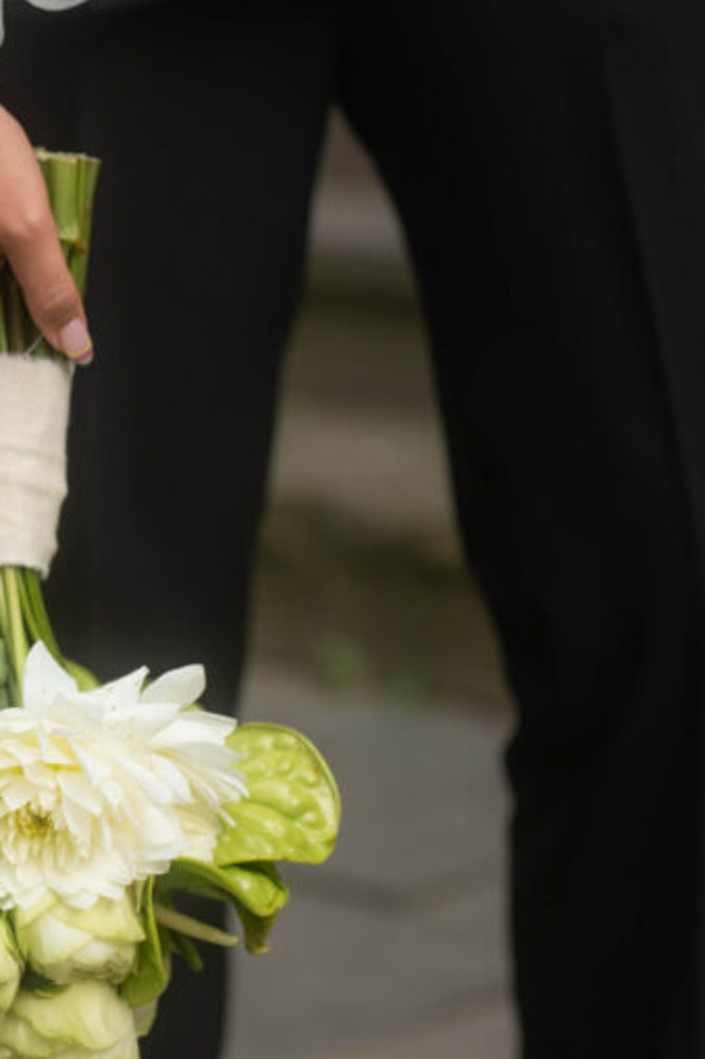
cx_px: 63
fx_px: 4556
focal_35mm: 155
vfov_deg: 13.2
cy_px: 747
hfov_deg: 8.8
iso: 125
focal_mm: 77
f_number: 3.2
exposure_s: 1/320
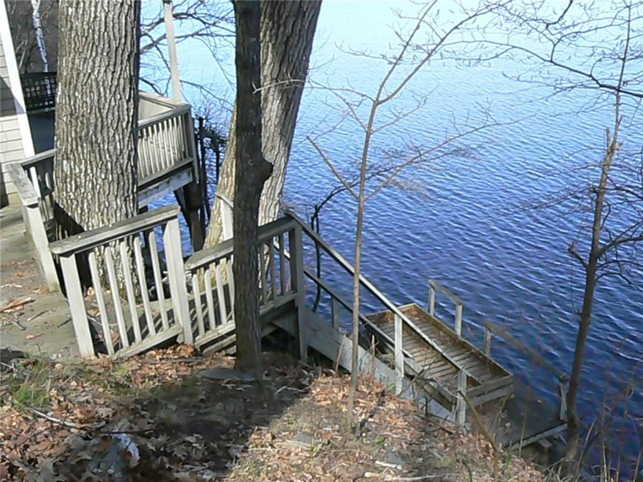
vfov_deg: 39.7
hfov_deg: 51.4
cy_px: 241
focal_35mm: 36
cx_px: 322
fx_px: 669
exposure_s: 1/1000
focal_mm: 6
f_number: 8
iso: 800
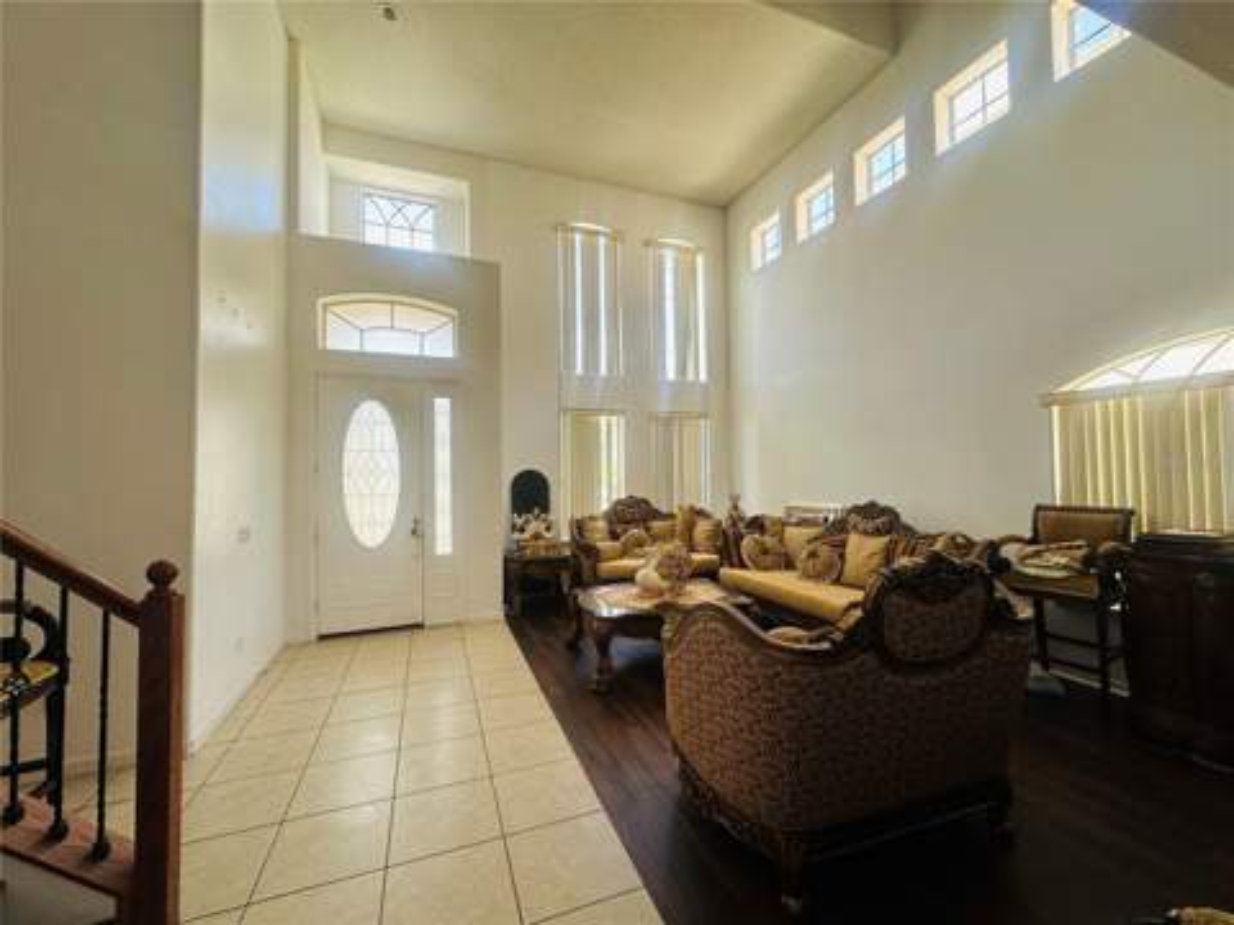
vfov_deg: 85.7
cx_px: 617
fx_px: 499
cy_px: 462
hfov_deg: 102.1
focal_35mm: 14
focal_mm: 2.22
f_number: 2.2
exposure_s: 1/99
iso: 50
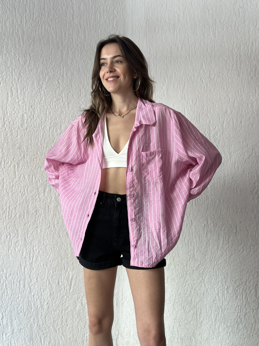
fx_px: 479
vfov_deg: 39.7
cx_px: 130
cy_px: 173
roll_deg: -0.4
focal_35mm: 48
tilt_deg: +1.3
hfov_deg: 30.3
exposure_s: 1/121
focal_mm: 6.86
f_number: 1.78
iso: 100
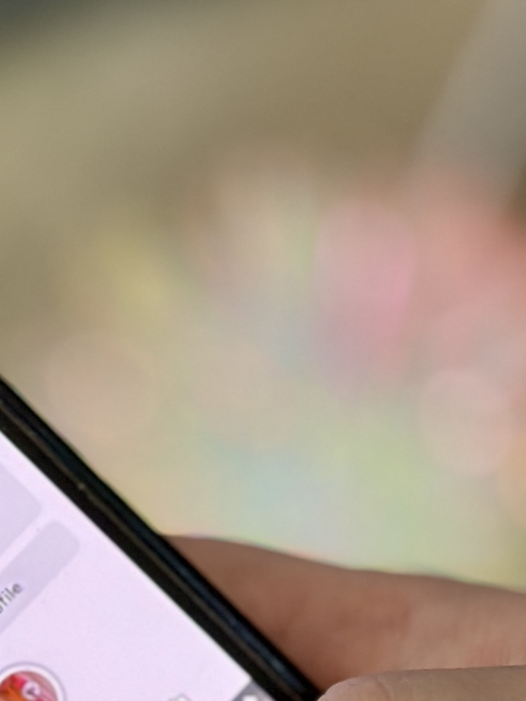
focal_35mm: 202
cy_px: 784
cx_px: -189
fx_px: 4091
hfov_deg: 7.3
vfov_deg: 9.7
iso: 125
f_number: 1.78
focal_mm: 6.86
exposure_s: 1/240
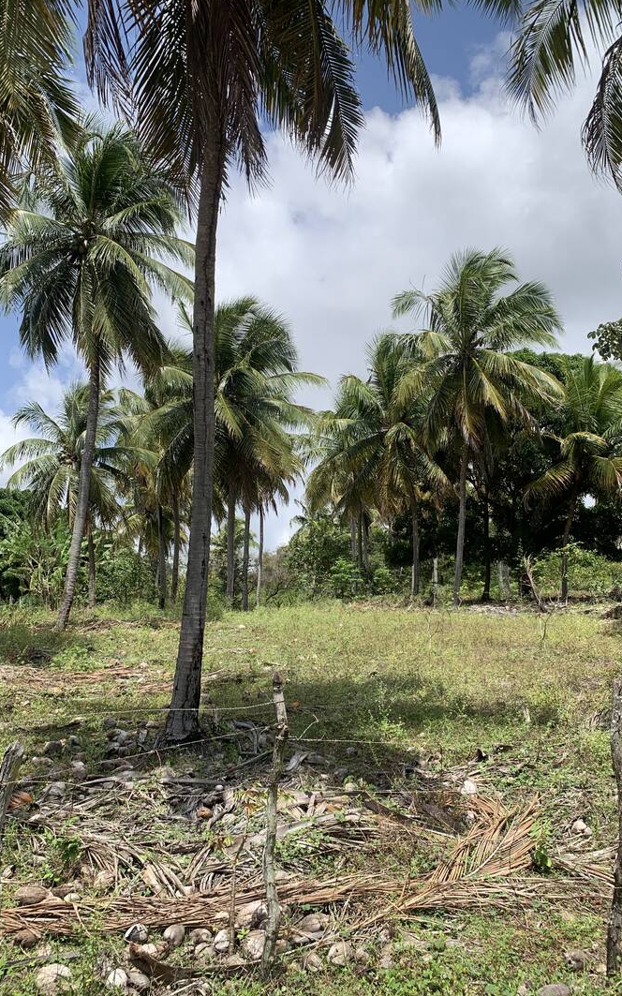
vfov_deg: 66.5
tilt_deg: +13.2
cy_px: 502
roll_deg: +3.6
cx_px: 332
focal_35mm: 28
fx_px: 760
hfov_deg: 44.5
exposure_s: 1/2364
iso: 25
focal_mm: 4.25
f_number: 1.8
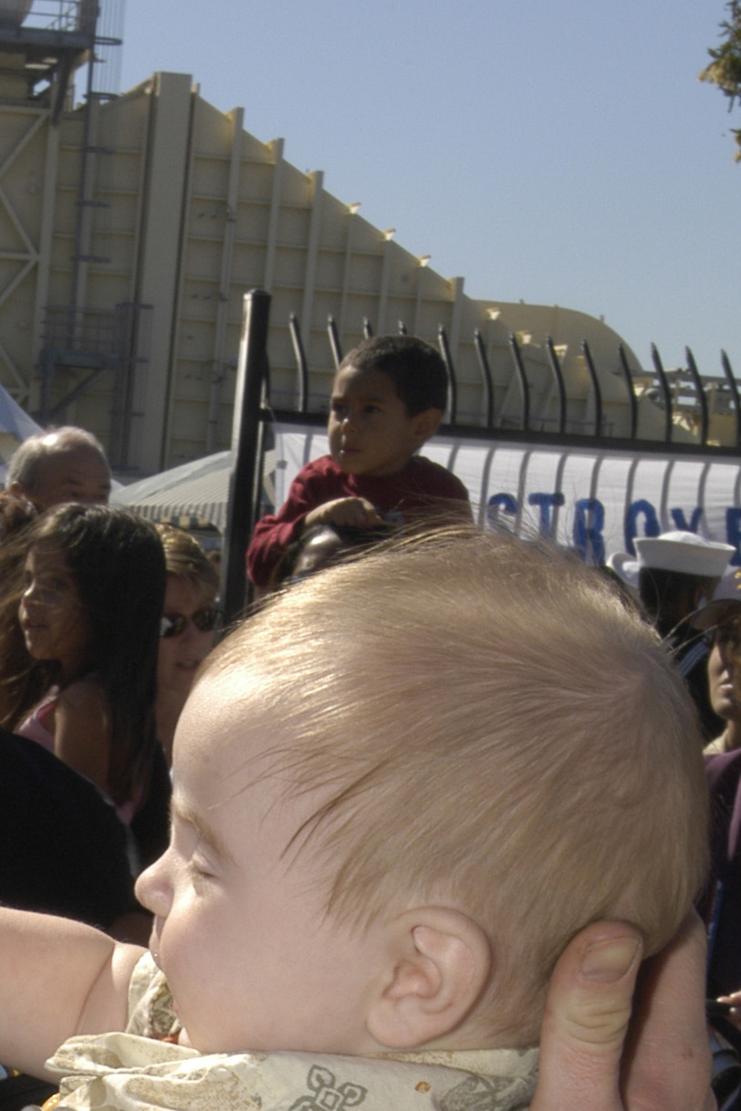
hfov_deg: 12.1
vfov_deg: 17.7
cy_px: 1237
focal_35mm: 111
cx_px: -80
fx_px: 3427
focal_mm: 30
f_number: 20
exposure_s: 1/125
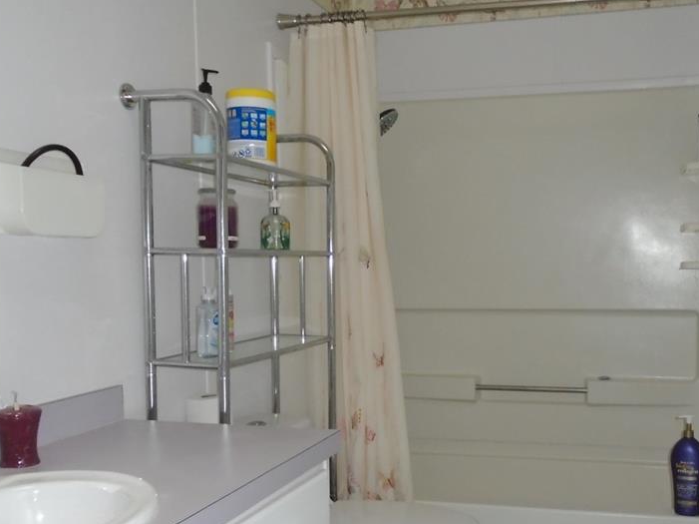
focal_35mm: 38
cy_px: 334
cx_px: 464
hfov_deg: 48.2
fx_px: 767
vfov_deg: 37.4
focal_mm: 4.6
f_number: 3.2
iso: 320
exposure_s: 1/30
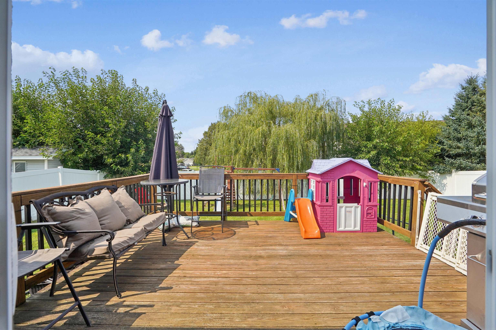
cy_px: 165
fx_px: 220
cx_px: 248
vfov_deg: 73.7
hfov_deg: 96.7
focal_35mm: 16
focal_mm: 16
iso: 400
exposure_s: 1/640
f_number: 9
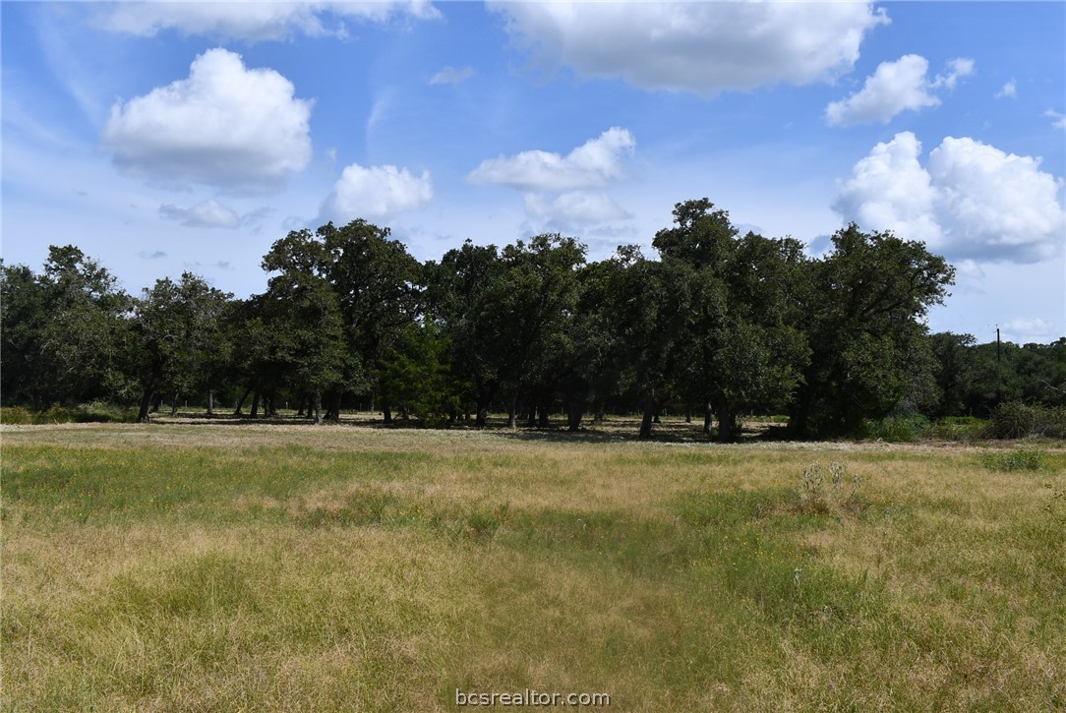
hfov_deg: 53.1
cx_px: 533
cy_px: 356
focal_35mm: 36
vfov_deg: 36.9
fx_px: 1067
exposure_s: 1/400
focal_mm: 18
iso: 100
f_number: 10
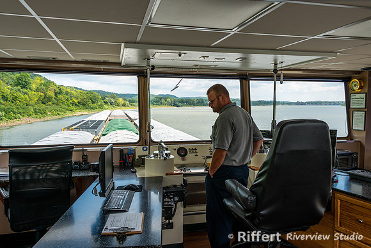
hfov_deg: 65.3
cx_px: 186
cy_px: 124
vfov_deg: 46.3
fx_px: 289
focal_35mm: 28
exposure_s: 1/80
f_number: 10
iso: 100
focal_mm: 28
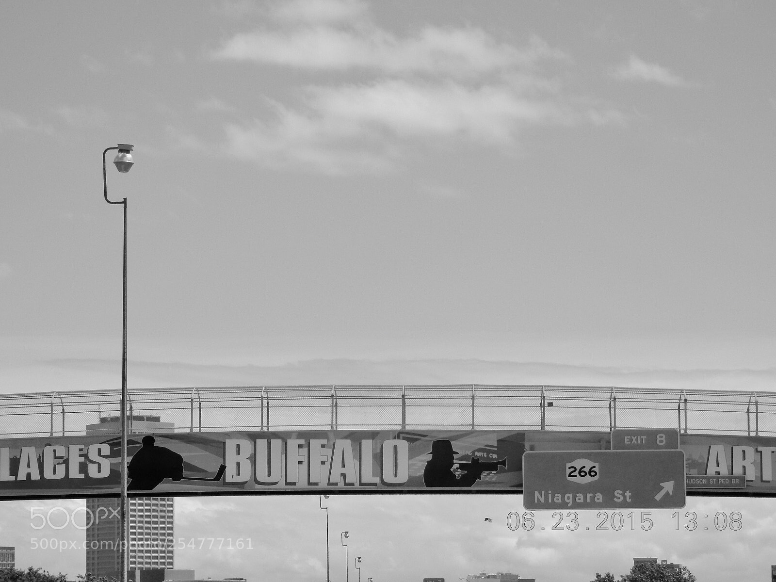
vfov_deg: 10.7
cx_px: 388
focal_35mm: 139
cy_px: 291
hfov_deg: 14.2
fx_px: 3116
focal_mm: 24.7
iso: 125
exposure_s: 1/800
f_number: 6
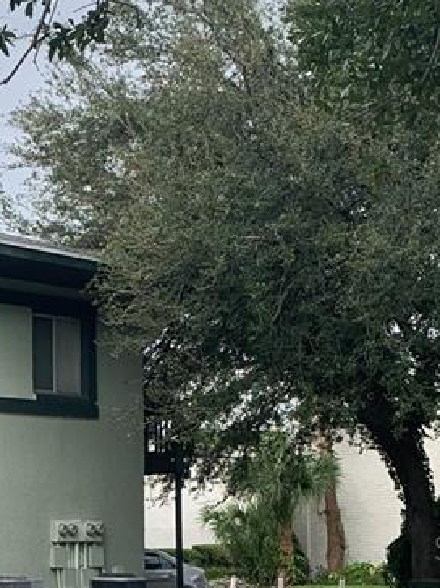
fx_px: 1458
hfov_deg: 16.2
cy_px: 548
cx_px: -141
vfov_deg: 22.1
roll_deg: -0.7
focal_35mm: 86
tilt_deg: +3.2
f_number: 1.8
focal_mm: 4.25
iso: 25
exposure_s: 1/727
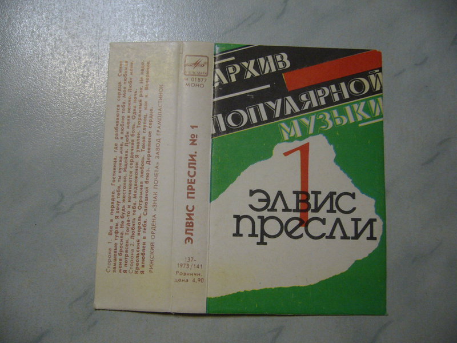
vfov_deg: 40.7
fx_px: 462
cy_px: 172
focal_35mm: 35
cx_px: 228
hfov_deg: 52.6
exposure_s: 1/20
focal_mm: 5.8
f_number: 2.8
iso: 150
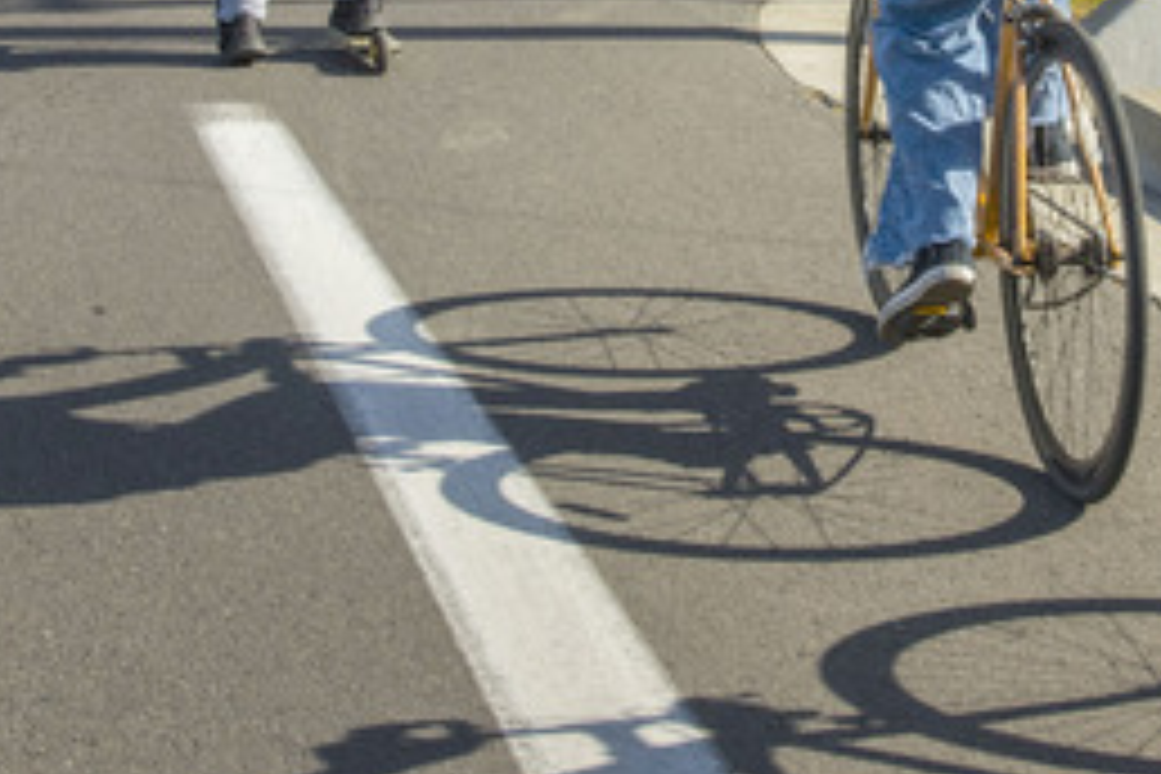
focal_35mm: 87
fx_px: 2806
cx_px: 914
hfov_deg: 23.1
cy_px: -79
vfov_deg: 15.3
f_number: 11
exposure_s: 1/500
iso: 640
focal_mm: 34
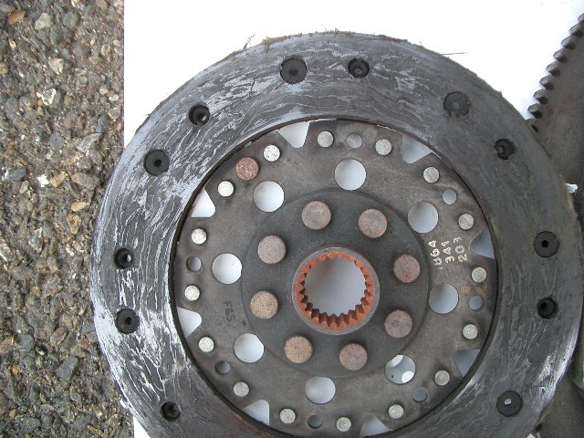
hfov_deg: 52.6
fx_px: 590
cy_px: 219
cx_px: 292
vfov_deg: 40.7
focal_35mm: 35
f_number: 2.6
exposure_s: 1/160
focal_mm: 5.8
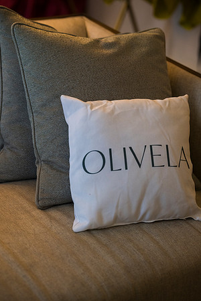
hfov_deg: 15.7
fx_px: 729
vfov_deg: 23.4
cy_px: 150
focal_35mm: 87
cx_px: 100
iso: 1400
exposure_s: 1/160
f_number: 3.2
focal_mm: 87
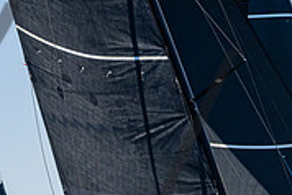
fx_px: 2346
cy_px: 252
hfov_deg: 7.1
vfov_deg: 4.7
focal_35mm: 289
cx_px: 278
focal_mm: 84
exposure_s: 1/2500
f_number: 8
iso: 500
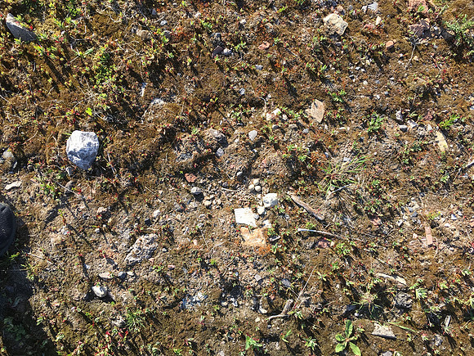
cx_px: 237
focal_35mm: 29
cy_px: 178
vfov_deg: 48.2
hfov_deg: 61.7
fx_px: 397
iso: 25
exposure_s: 1/615
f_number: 2.2
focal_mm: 4.15
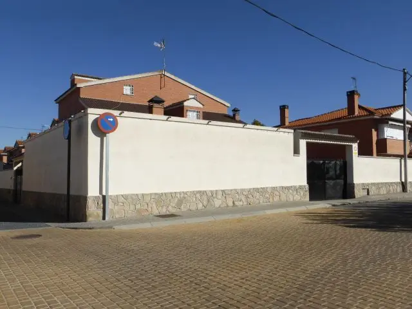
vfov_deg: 45.4
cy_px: 154
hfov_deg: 58.4
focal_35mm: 31
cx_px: 206
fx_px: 369
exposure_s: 1/2000
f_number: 4
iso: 100
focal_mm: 5.4
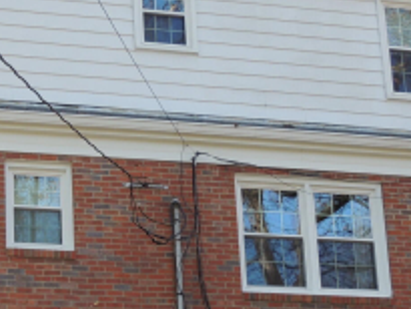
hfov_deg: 17.1
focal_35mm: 114
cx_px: 71
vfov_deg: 13.0
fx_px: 1354
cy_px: 229
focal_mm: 6.2
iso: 100
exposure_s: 1/200
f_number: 3.3
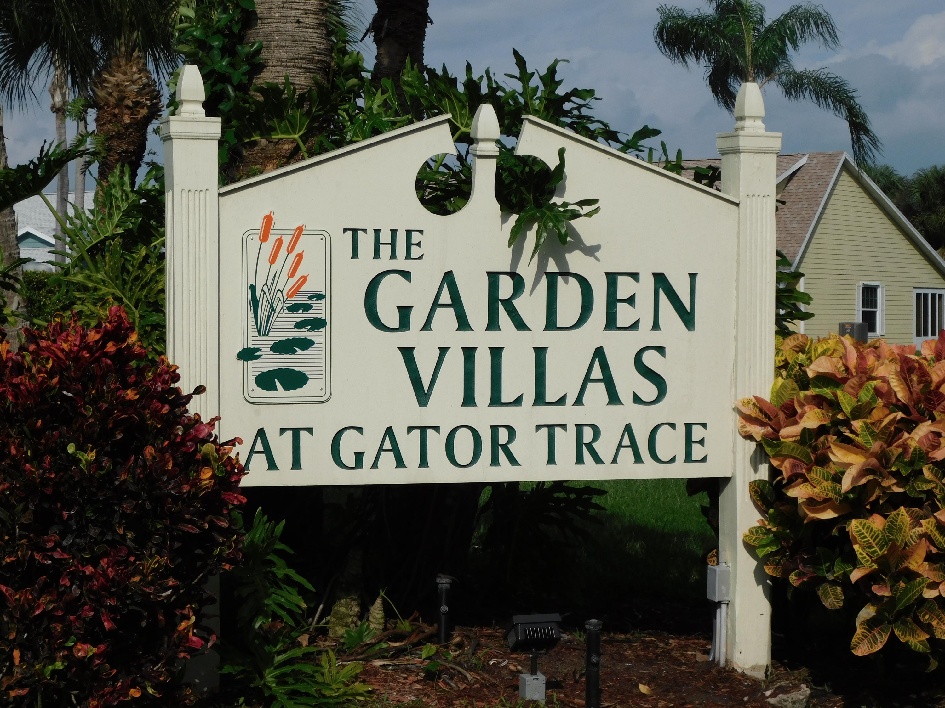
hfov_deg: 24.4
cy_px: 354
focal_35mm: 80
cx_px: 472
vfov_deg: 18.4
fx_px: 2184
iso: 125
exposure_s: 1/640
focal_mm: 14.2
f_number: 8.8
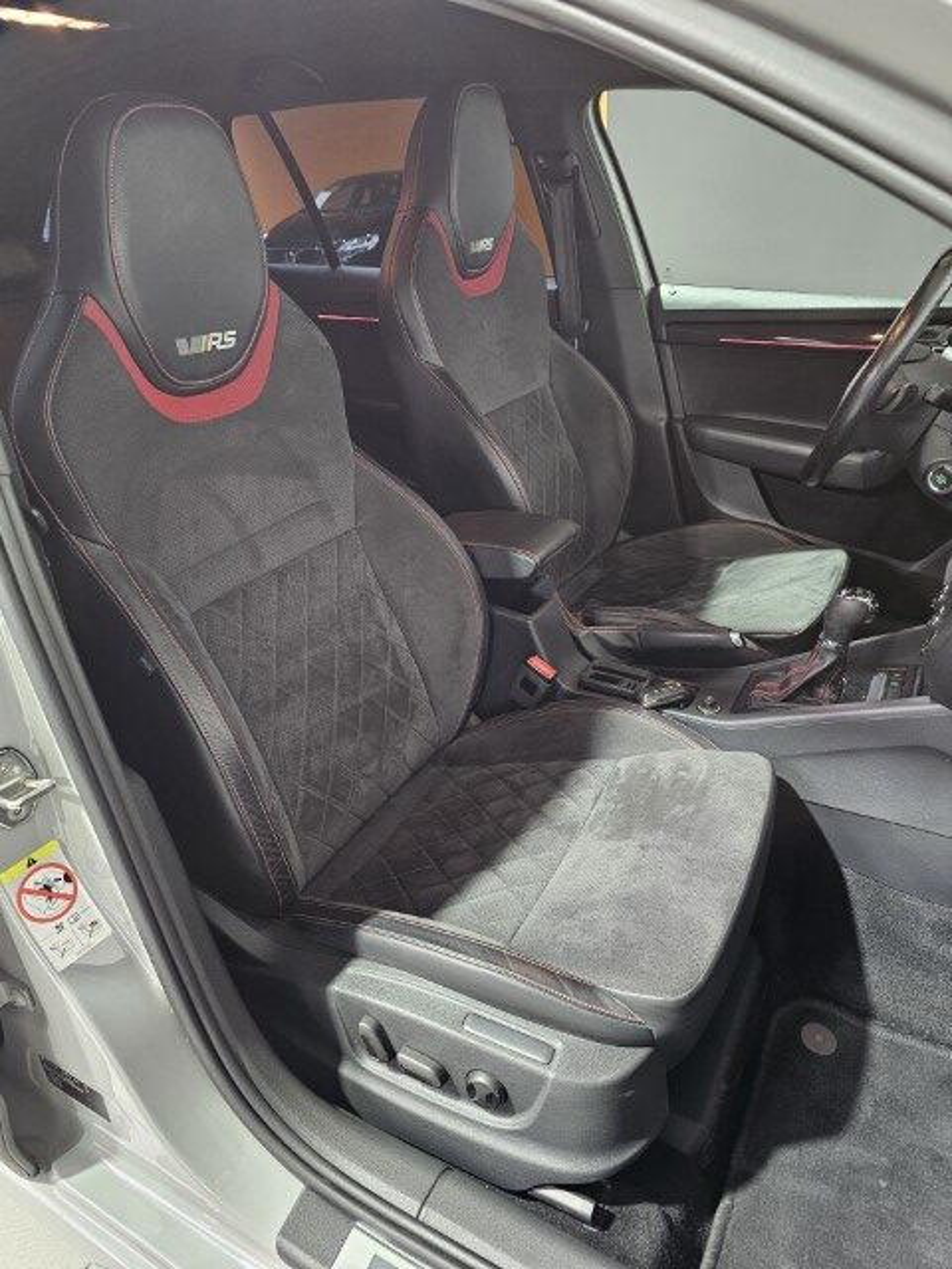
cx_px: 476
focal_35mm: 23
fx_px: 843
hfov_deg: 58.9
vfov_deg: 73.9
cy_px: 634
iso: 640
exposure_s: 1/33
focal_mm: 6.3
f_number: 1.7
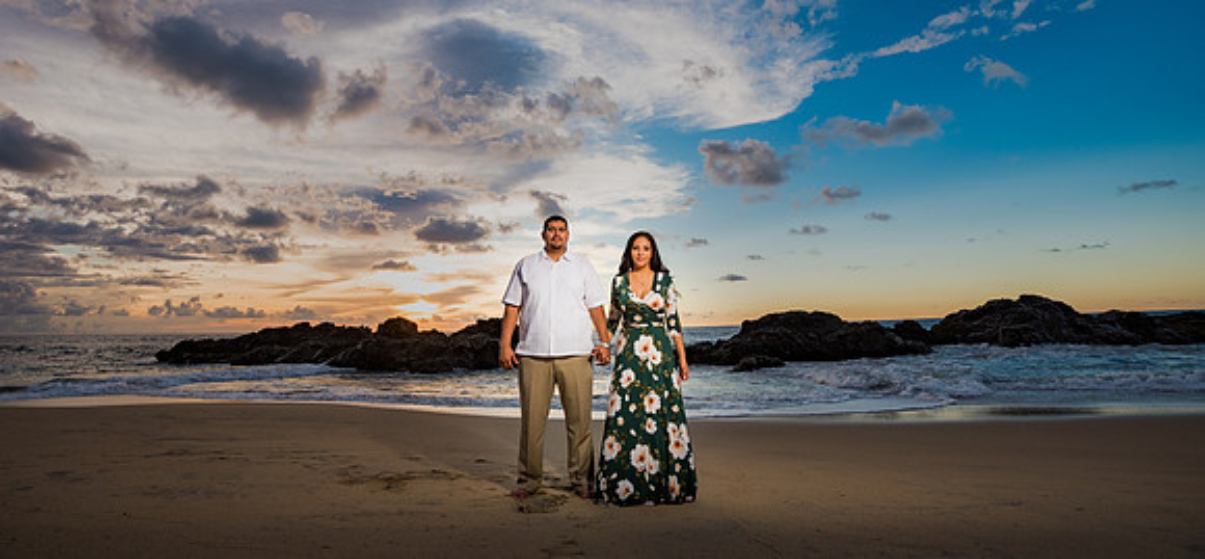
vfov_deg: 50.7
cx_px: 602
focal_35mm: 19
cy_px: 157
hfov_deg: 93.3
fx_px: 569
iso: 200
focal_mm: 17
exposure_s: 1/250
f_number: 5
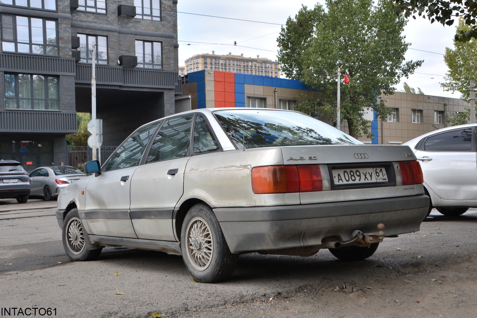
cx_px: 238
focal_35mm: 39
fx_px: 517
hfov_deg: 49.5
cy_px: 159
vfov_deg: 34.2
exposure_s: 1/250
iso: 200
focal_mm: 26
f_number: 8
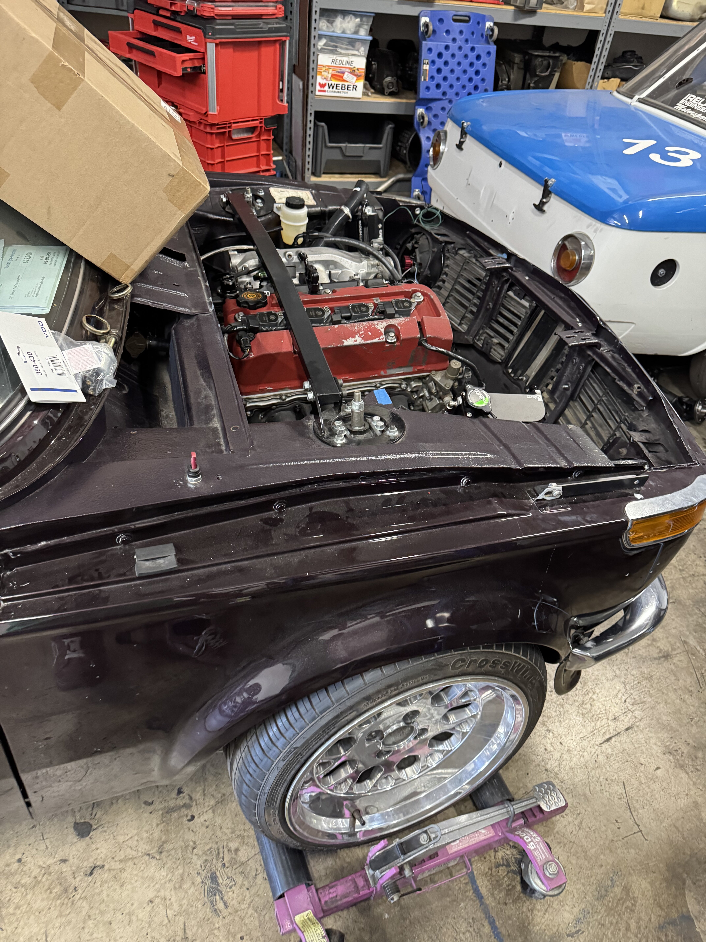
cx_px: 353
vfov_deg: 71.6
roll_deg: -7.5
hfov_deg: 56.8
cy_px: 471
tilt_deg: -39.3
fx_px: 653
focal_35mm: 24
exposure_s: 1/60
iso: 800
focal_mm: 6.76
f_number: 1.78
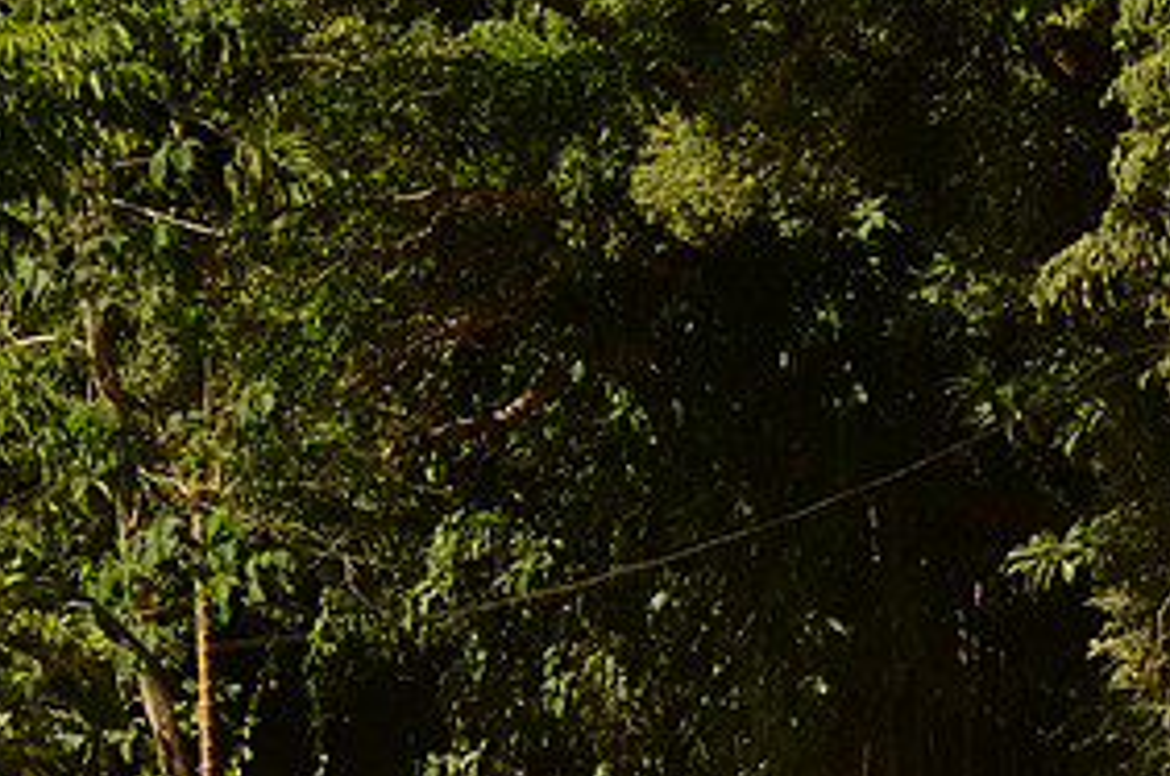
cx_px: 332
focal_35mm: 253
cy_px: 788
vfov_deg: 5.4
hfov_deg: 8.1
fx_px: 8208
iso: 200
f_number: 13
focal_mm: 82
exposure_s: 1/80
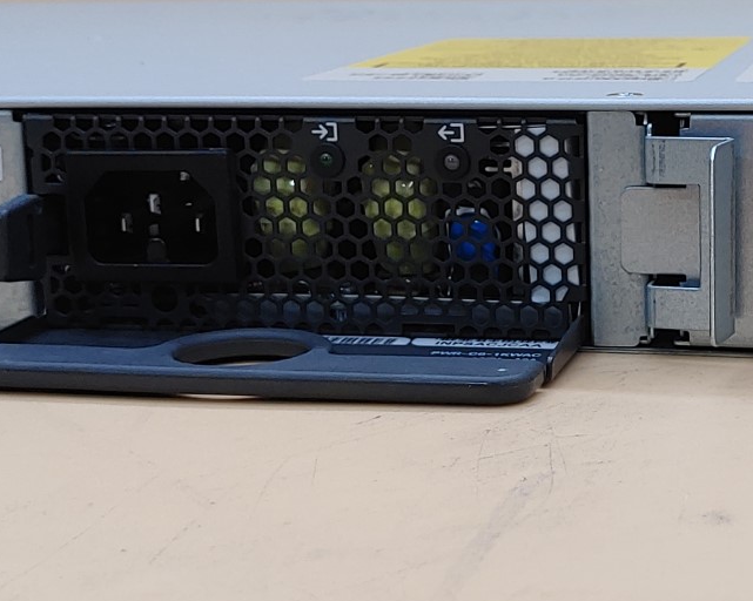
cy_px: 238
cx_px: 556
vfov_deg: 19.4
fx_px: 1760
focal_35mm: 79
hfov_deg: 23.9
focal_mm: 4.36
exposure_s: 1/96
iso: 50
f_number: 1.8
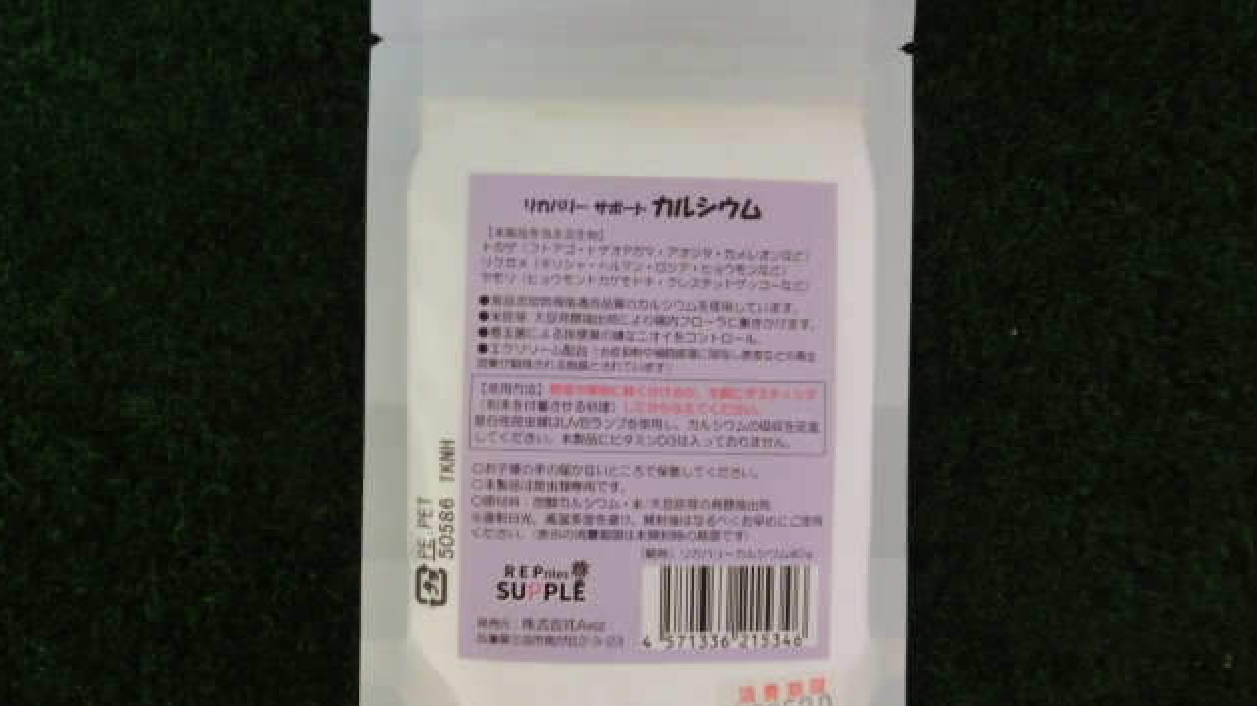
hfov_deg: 62.6
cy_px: 383
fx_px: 1033
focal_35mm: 31
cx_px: 630
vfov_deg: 37.7
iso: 800
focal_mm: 5
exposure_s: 1/30
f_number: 3
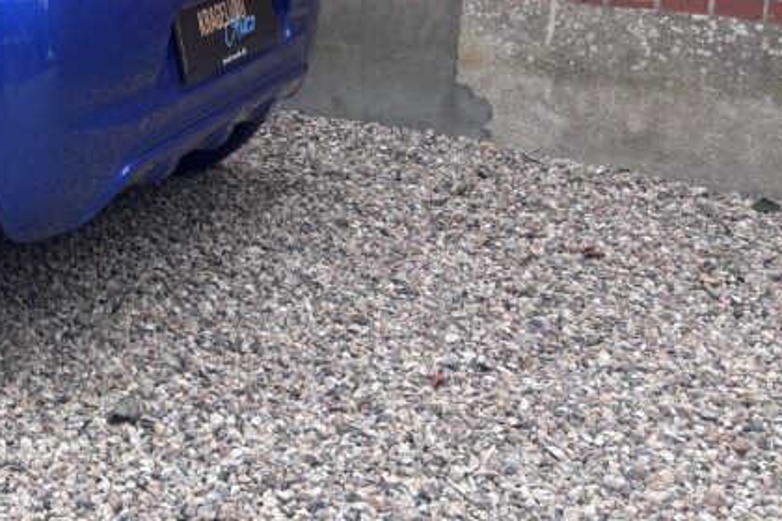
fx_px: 1434
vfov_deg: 19.6
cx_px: -130
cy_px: -74
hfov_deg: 27.3
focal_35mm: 66
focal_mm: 5.96
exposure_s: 1/872
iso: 50
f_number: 1.6
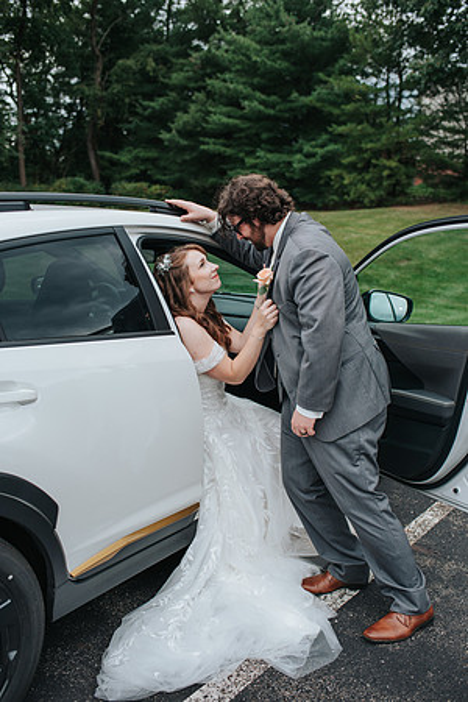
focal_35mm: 35
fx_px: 682
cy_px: 351
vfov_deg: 54.4
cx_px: 234
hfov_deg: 37.9
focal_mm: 35
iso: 200
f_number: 3.2
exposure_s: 1/1000
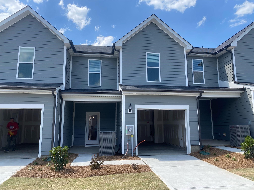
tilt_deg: +9.1
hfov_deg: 67.3
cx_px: 127
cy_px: 95
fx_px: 191
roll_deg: -0.4
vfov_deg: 53.1
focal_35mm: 26
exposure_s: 1/1484
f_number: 1.8
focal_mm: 4.25
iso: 32
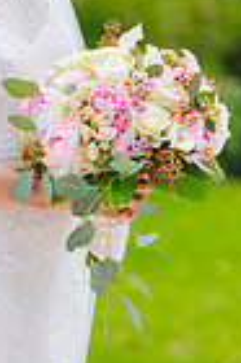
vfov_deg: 7.6
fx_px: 2748
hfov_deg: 5.0
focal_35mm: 273
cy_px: 233
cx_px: -61
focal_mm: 85
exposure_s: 1/2500
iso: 200
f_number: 1.8
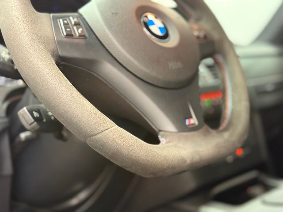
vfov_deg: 30.3
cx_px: 142
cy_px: 106
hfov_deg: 39.7
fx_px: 392
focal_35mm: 48
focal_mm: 6.76
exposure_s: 1/40
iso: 320
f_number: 1.78
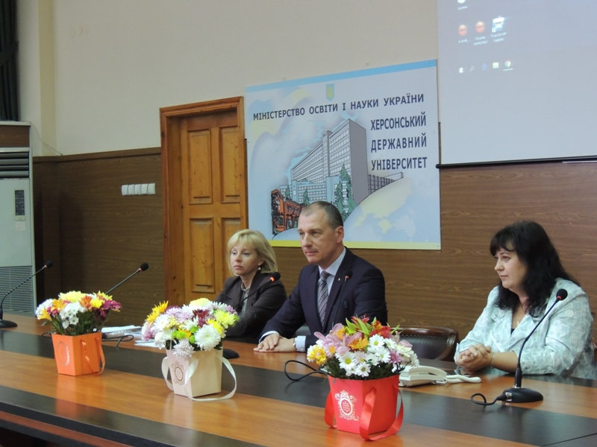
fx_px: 1207
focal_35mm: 70
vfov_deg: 21.0
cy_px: 224
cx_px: 298
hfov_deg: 27.8
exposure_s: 1/15
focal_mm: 12.4
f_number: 3.9
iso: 720
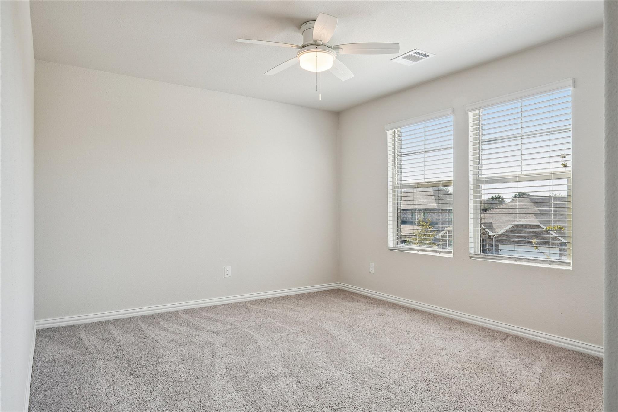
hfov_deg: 81.2
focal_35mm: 21
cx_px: 309
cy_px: 206
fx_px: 360
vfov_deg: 59.5
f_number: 9
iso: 100
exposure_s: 1/13
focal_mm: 14
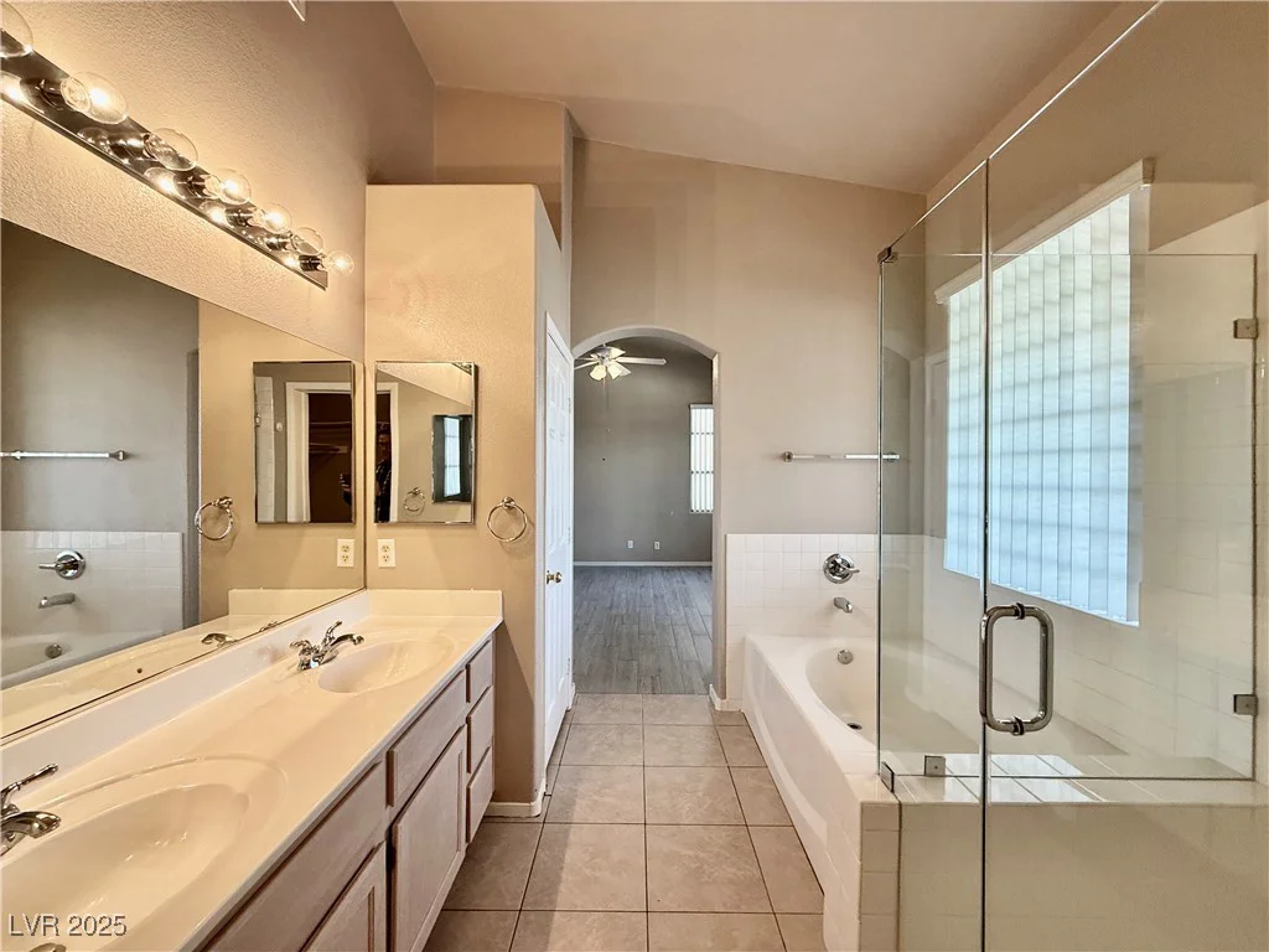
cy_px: 476
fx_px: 513
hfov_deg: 102.1
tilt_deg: -0.3
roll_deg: +0.0
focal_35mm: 14
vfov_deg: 85.7
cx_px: 634
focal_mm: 2.22
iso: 250
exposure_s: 1/60
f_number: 2.2
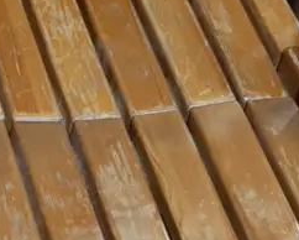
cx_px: 65
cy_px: 145
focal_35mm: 157
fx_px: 1390
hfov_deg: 12.2
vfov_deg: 9.8
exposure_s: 1/60
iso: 1600
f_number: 4.1
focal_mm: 19
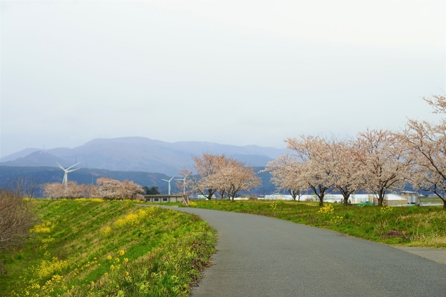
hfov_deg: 20.0
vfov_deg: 13.4
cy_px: 148
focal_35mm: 102
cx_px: 223
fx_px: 1264
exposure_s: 1/200
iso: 100
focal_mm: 102
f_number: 6.7
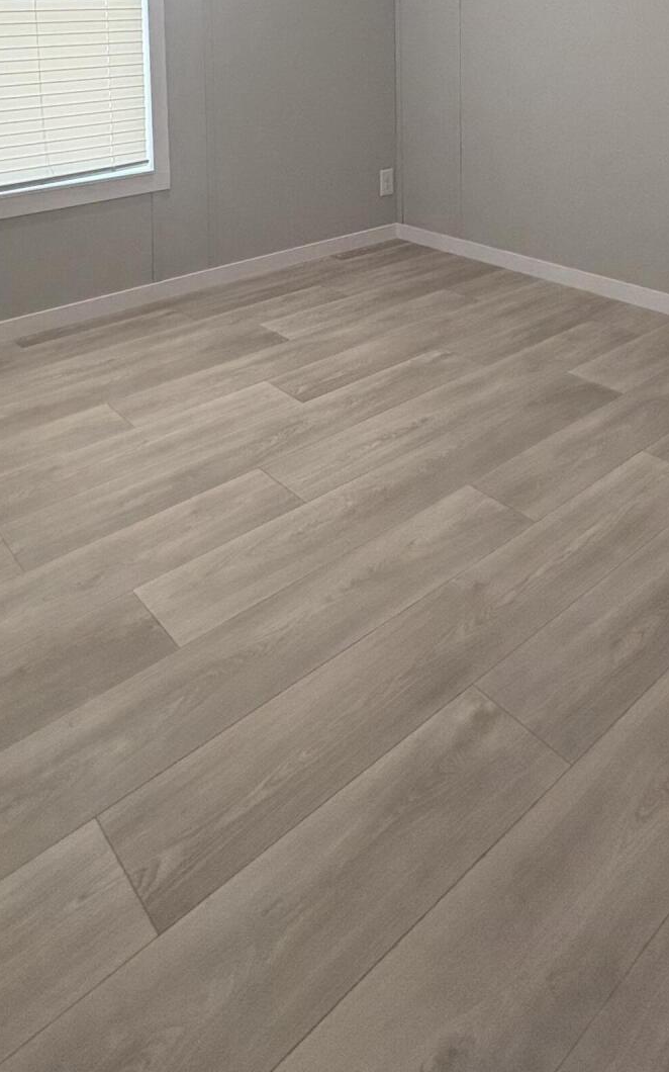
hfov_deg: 44.5
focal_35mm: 28
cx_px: 301
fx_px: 817
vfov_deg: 56.3
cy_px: 85
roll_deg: +1.4
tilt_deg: -3.9
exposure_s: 1/120
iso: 400
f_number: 2.2
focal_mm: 2.22
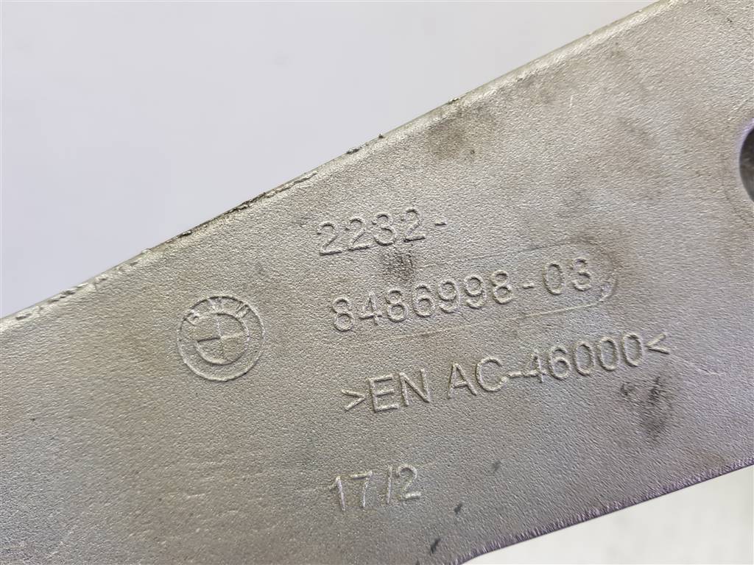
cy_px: 282
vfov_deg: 53.1
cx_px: 377
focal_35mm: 26
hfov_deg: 67.3
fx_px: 566
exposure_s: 1/100
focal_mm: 4.2
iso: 80
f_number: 1.7
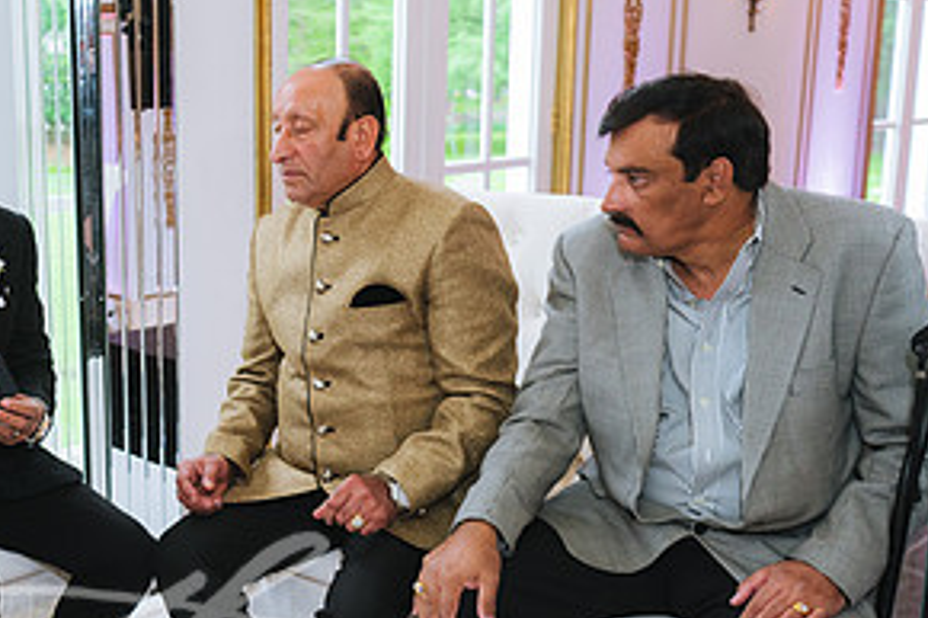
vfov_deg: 25.9
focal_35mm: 52
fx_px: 1340
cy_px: 351
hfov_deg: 36.5
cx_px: 144
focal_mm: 26
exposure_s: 1/200
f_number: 2.8
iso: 800
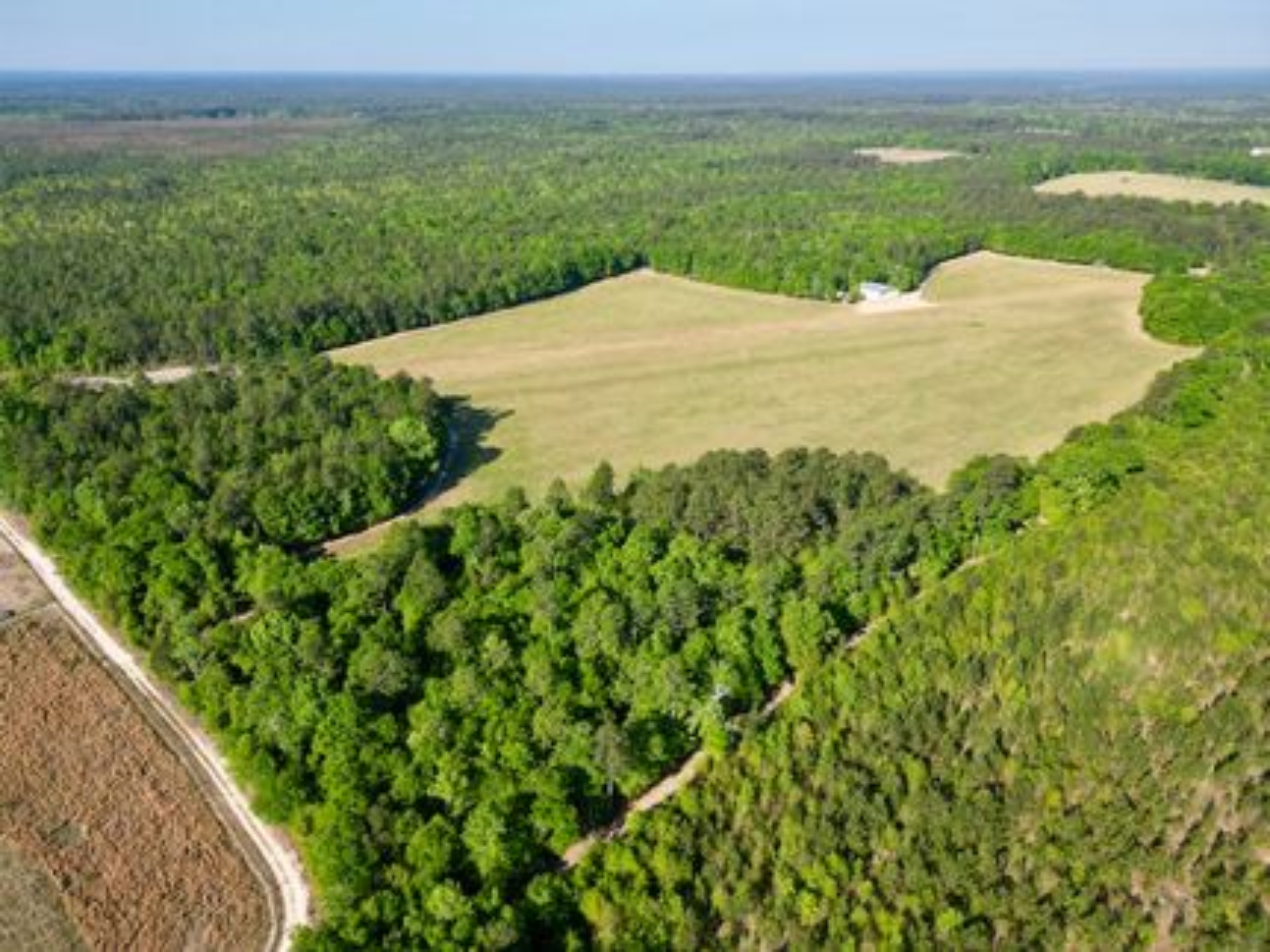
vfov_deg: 56.8
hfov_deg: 71.6
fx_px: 880
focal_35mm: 24
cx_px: 635
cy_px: 476
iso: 110
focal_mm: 6.72
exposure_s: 1/2000
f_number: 1.7
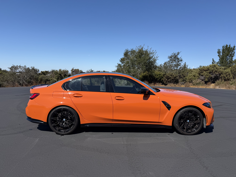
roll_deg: -1.6
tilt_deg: -5.5
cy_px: 88
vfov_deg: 56.8
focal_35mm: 24
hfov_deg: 71.6
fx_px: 164
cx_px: 118
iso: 80
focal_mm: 6.76
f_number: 1.78
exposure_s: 1/5714
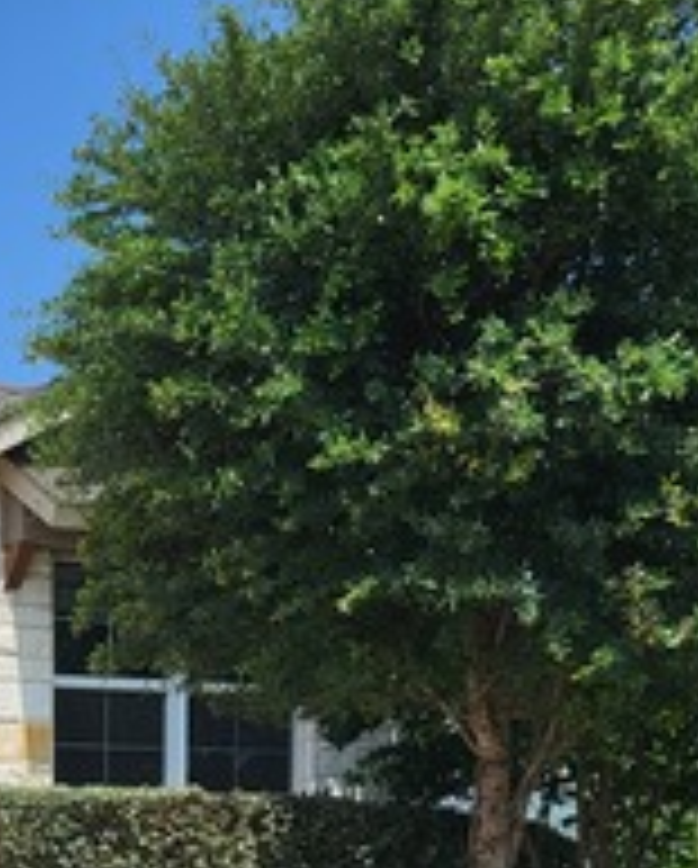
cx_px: -216
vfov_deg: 21.1
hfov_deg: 17.2
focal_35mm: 84
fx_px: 2164
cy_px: 1048
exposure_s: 1/5357
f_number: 1.8
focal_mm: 5.4
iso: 40
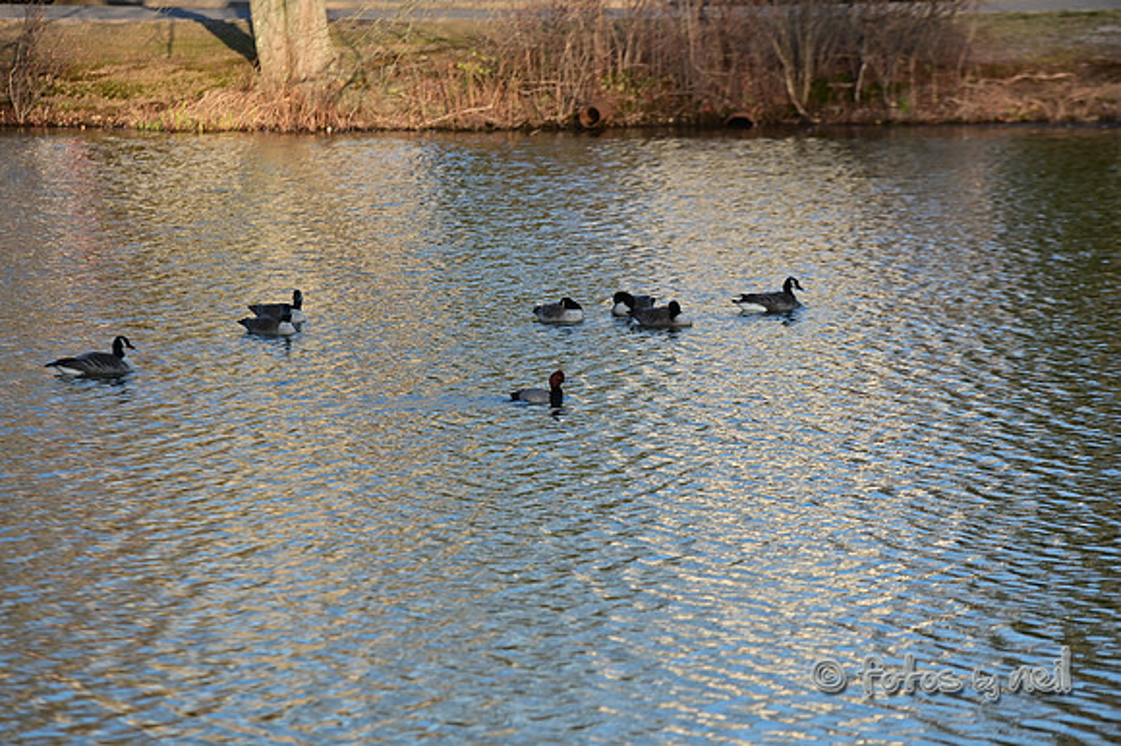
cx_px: 560
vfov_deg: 6.9
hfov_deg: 10.3
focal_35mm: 200
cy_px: 373
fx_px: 6224
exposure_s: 1/2000
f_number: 5
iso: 500
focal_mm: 200
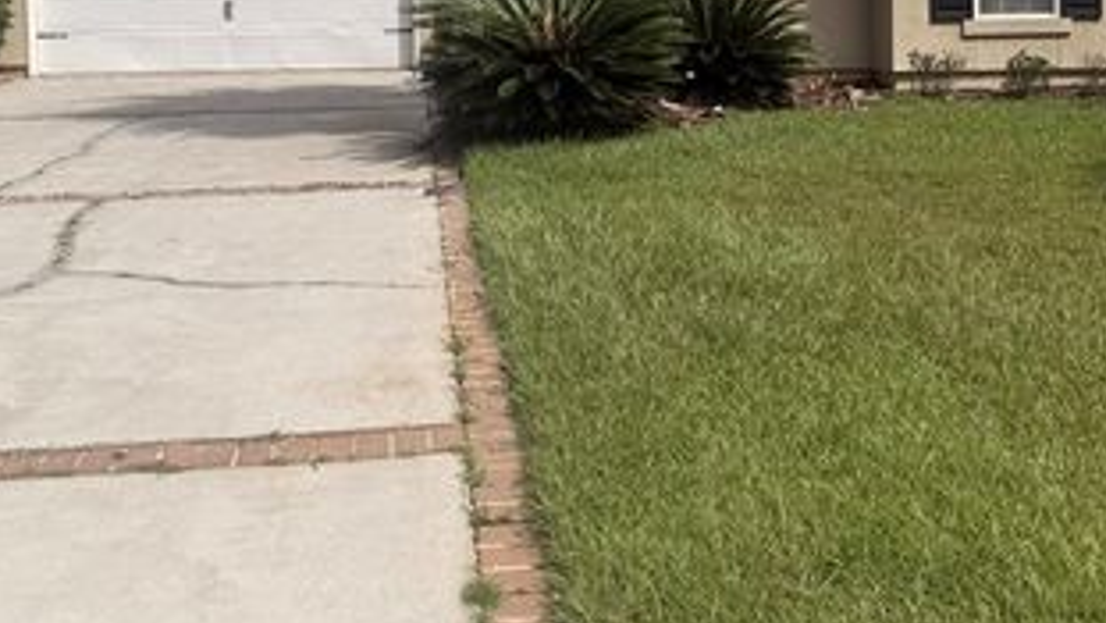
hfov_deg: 48.3
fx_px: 1232
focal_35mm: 42
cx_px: 533
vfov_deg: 27.0
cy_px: 23
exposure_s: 1/6711
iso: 80
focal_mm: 6.76
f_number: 1.78
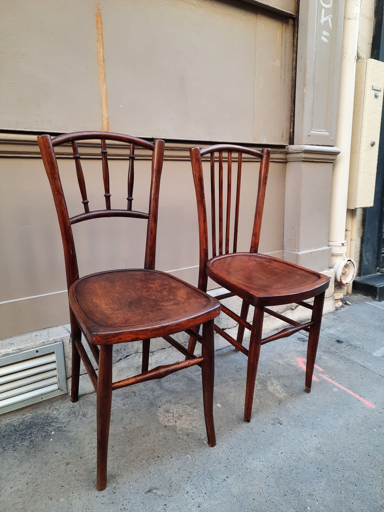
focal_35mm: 25
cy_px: 256
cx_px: 192
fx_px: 370
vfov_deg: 69.4
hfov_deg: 54.9
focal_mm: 4.6
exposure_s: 1/100
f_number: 2
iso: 64
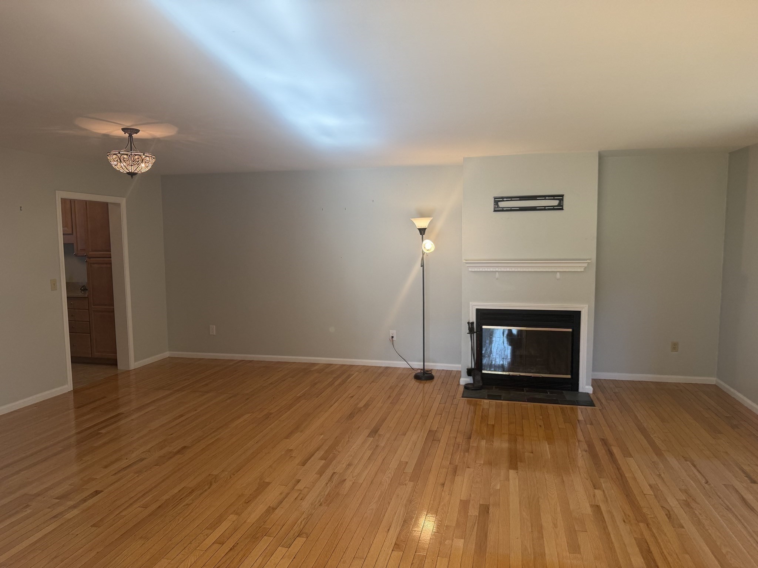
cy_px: 284
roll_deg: +0.2
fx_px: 526
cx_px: 379
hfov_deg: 71.6
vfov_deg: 56.8
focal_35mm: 24
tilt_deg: -4.8
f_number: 1.78
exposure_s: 1/120
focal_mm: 6.76
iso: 100
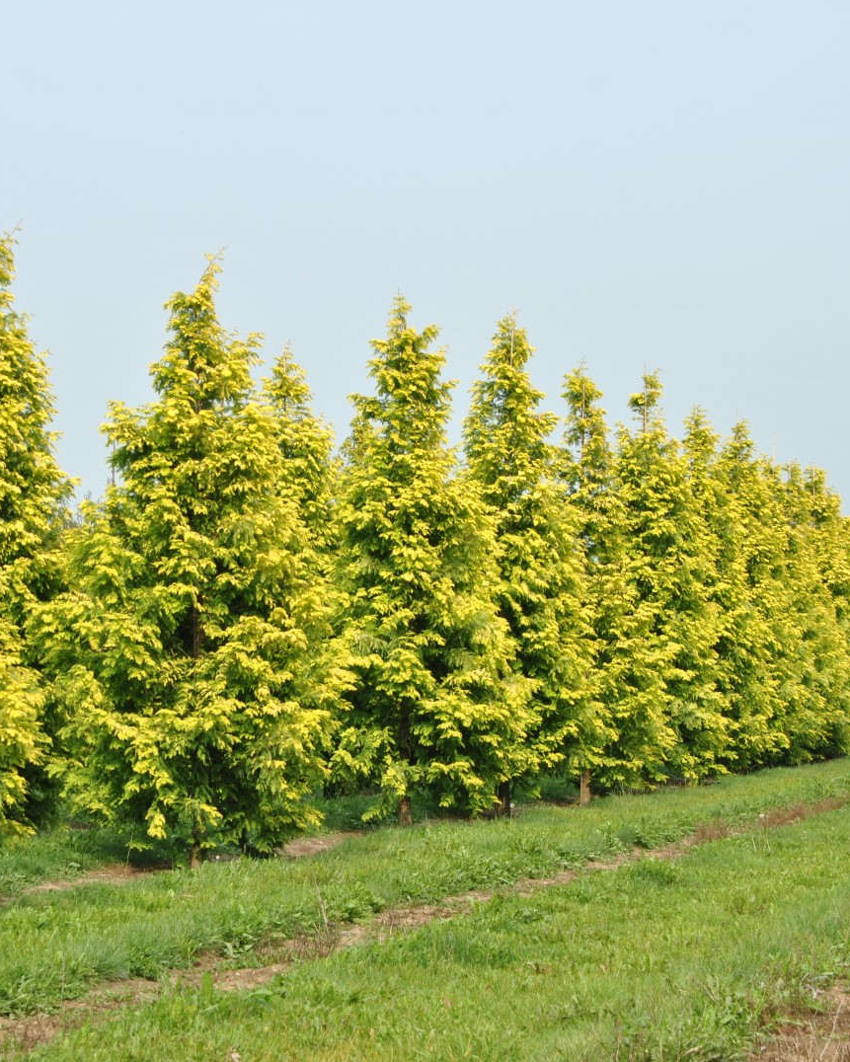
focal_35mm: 93
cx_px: 270
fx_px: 2924
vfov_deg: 20.6
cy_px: 530
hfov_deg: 16.5
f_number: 9
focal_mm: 44
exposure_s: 1/320
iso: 200
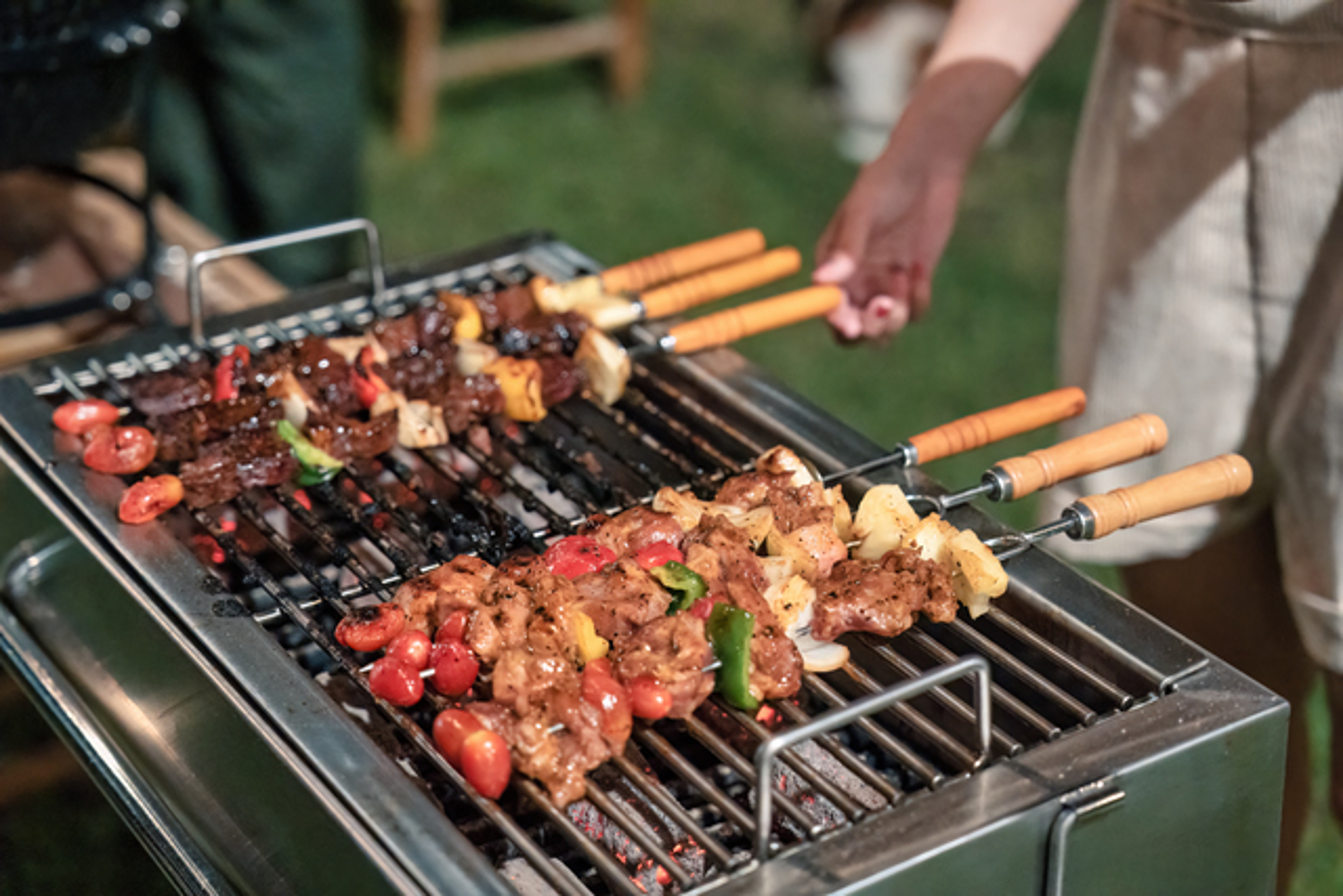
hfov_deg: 28.8
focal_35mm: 70
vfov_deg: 19.5
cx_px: 672
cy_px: 448
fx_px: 2612
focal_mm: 70
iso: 5000
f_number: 2.8
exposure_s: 1/50
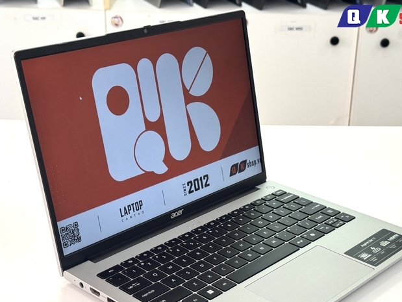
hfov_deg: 31.2
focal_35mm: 62
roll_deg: +0.0
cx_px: 213
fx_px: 720
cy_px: 188
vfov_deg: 23.6
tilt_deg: -24.7
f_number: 1.78
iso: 80
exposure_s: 1/121
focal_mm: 6.76
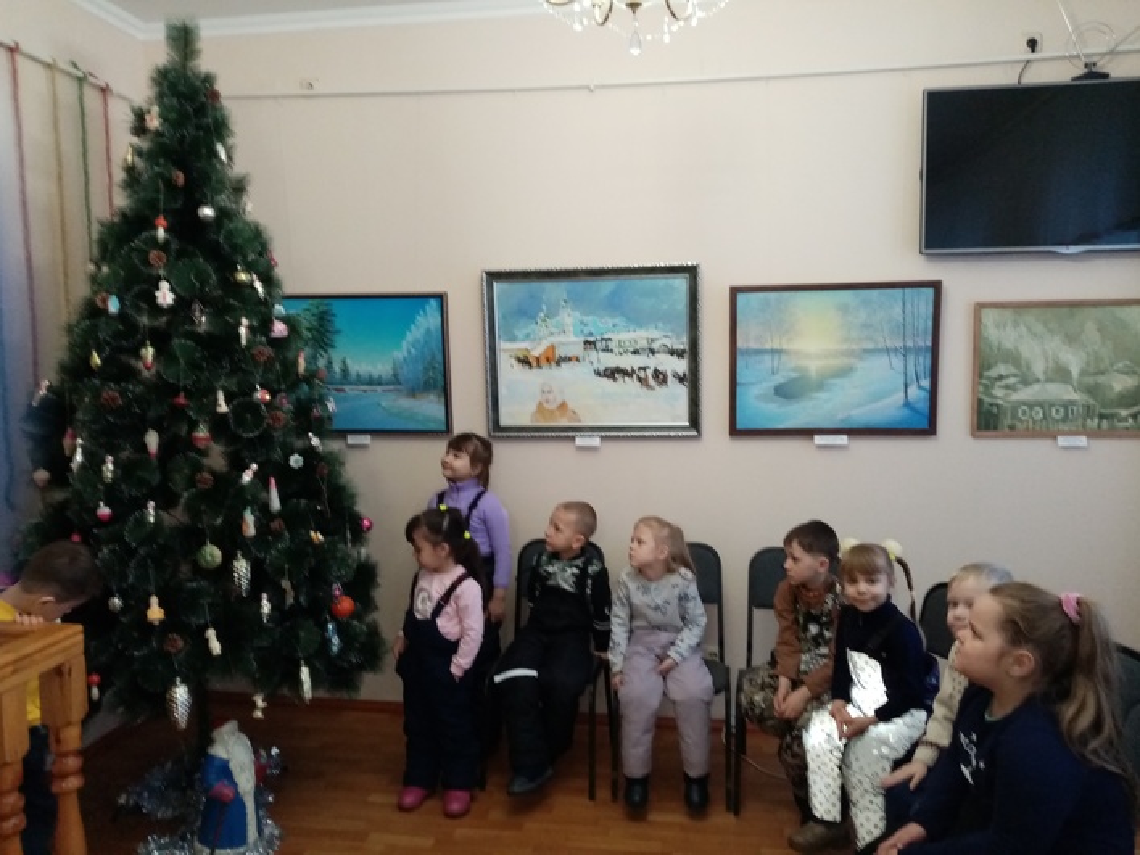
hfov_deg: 67.3
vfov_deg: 53.1
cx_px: 570
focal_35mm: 26
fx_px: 856
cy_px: 428
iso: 483
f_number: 1.8
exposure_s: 1/25
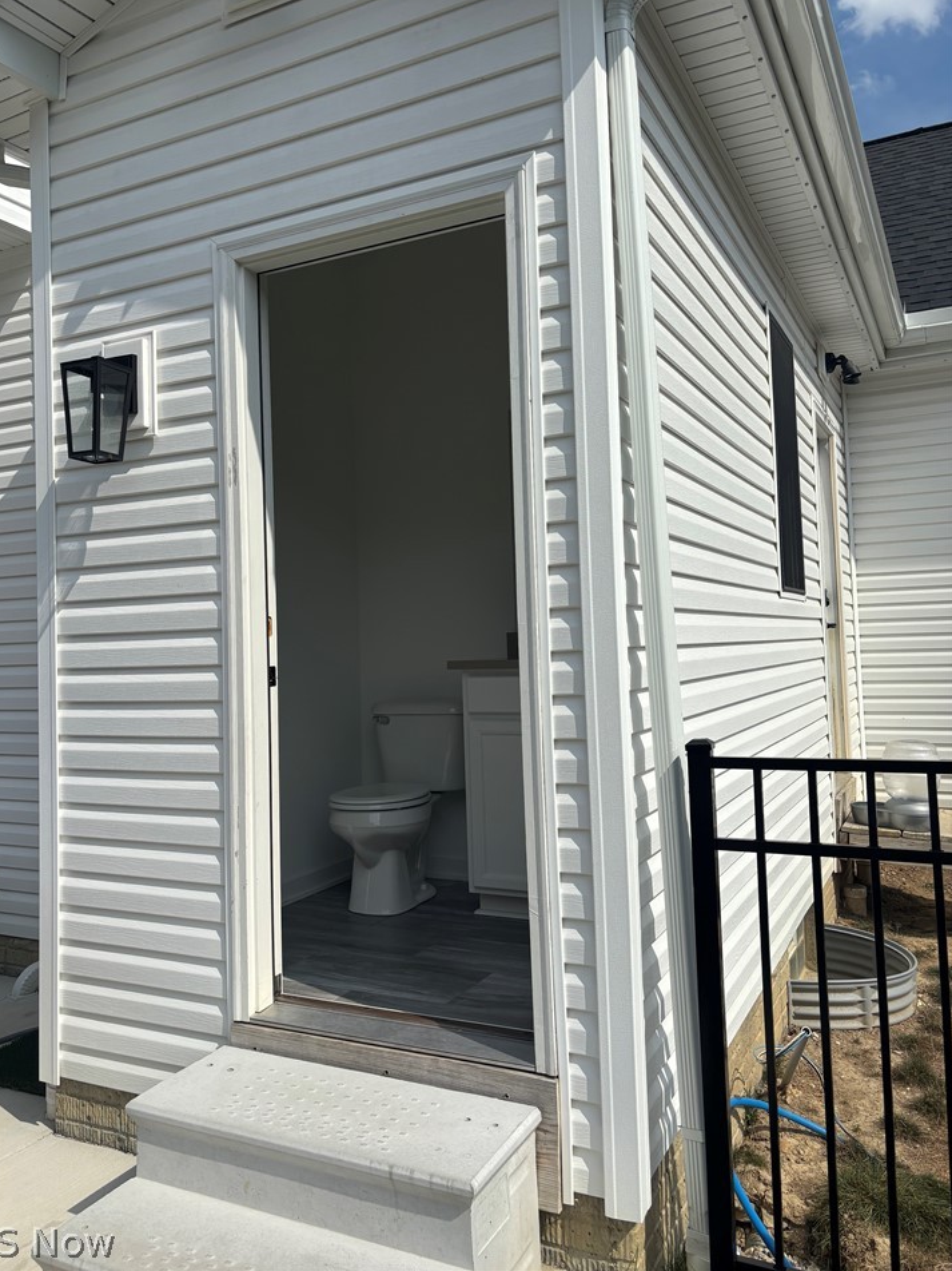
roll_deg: +1.2
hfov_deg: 49.7
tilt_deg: +3.4
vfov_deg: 63.4
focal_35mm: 28
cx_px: 442
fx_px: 1027
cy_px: 588
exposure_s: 1/8333
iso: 50
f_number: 1.6
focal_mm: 5.96
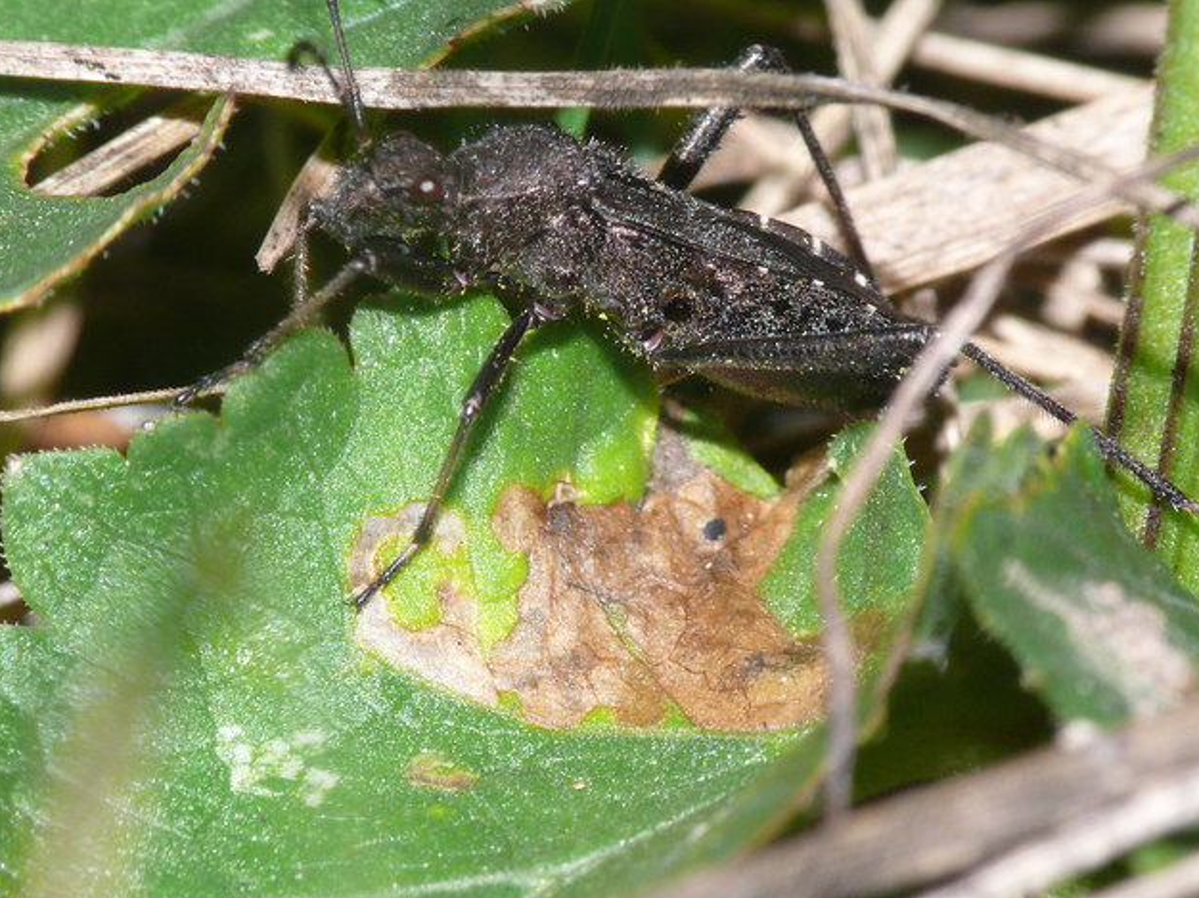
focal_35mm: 405
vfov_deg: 3.7
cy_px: 368
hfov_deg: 4.9
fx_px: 14023
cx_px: 593
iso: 200
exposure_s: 1/640
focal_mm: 62.7
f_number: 11
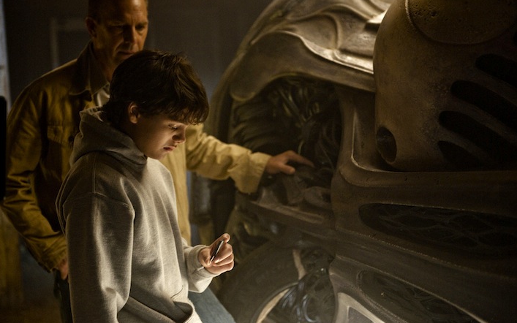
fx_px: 874
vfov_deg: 21.0
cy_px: 162
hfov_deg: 33.0
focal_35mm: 62
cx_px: 257
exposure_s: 1/60
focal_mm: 60
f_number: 2.8
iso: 800
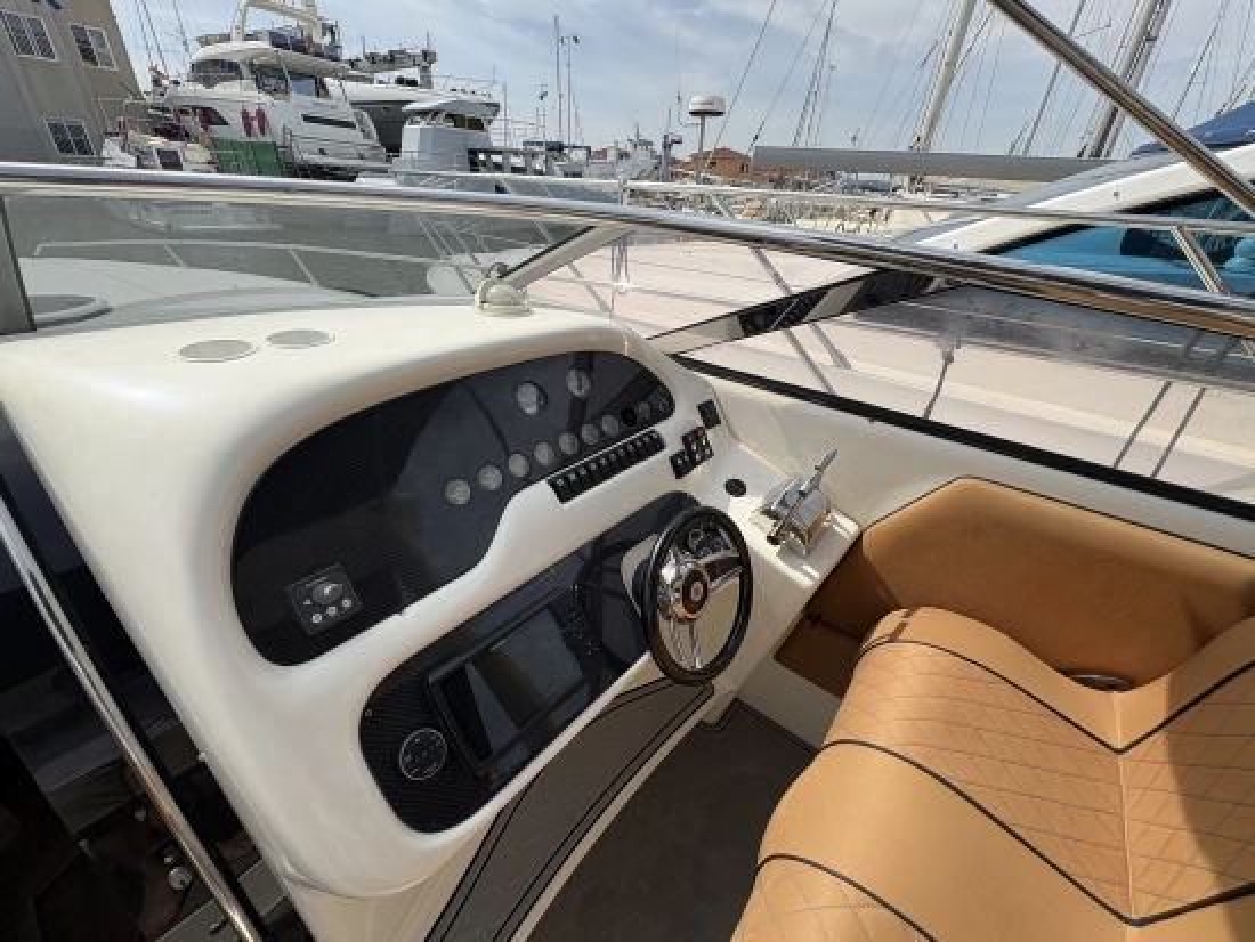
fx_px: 508
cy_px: 471
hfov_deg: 102.0
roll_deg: -2.0
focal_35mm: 14
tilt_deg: -29.6
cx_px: 628
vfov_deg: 85.7
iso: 50
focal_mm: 2.22
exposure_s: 1/1748
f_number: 2.2
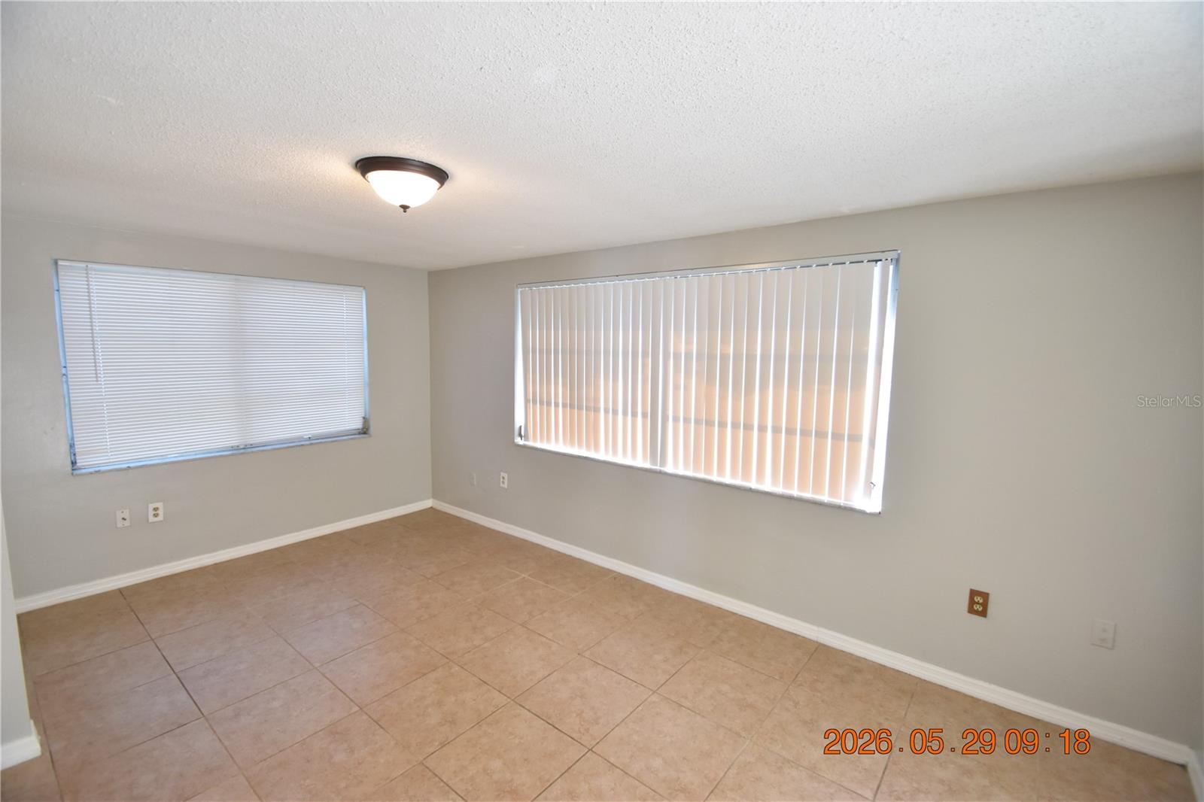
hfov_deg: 100.4
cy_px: 401
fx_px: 502
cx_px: 602
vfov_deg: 77.3
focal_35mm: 15
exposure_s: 1/125
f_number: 3.5
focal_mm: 10
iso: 800
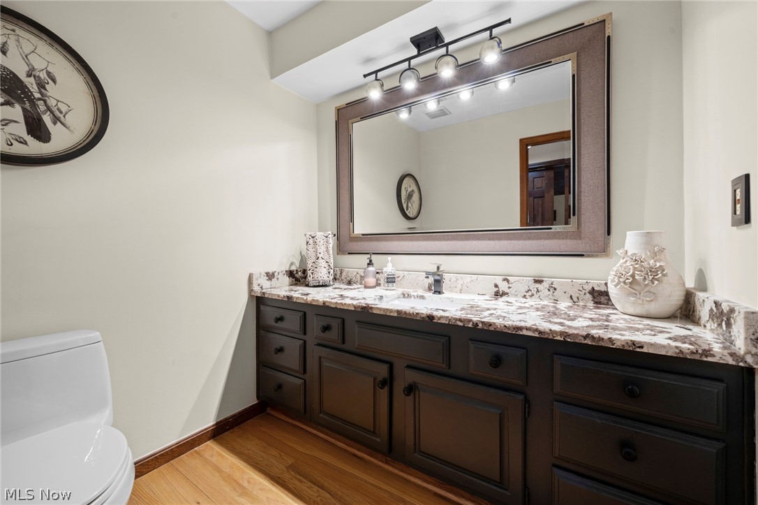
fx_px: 295
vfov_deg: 81.2
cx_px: 379
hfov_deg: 104.3
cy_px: 252
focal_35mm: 14
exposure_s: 1/1.67
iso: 250
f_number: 8
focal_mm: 14
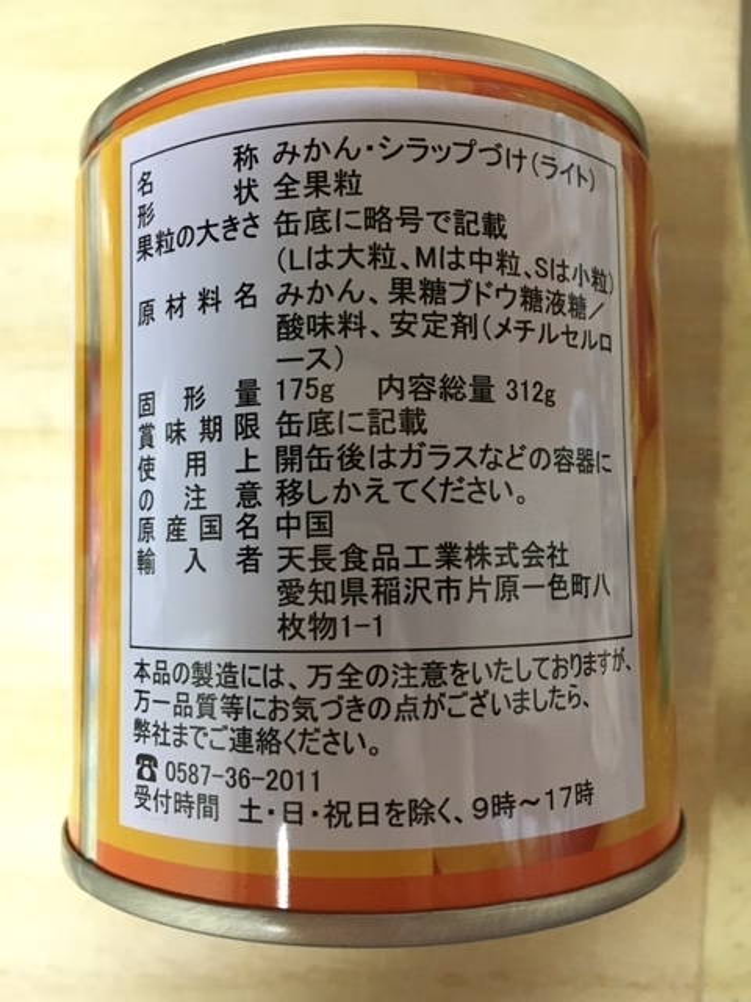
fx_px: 839
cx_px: 376
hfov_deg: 48.2
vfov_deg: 61.7
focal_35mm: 29
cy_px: 501
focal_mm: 4.15
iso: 200
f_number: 2.2
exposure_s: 1/20
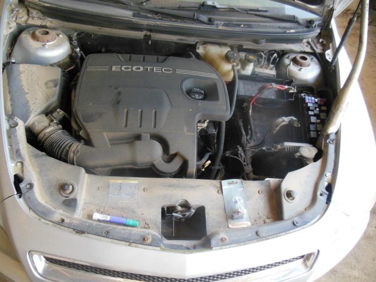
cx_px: 188
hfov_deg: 69.4
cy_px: 141
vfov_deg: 54.9
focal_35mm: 25
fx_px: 272
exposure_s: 1/250
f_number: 3.2
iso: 400
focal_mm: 4.5
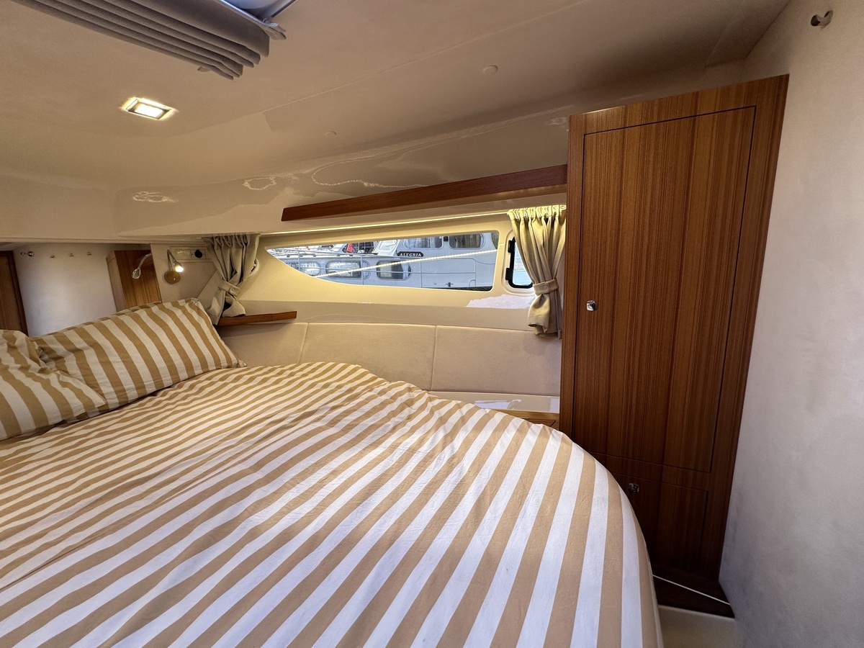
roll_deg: +3.3
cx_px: 432
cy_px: 324
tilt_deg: -9.0
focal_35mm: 14
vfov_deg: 85.7
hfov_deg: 102.1
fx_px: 349
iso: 125
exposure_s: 1/99
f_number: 2.2
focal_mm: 2.22
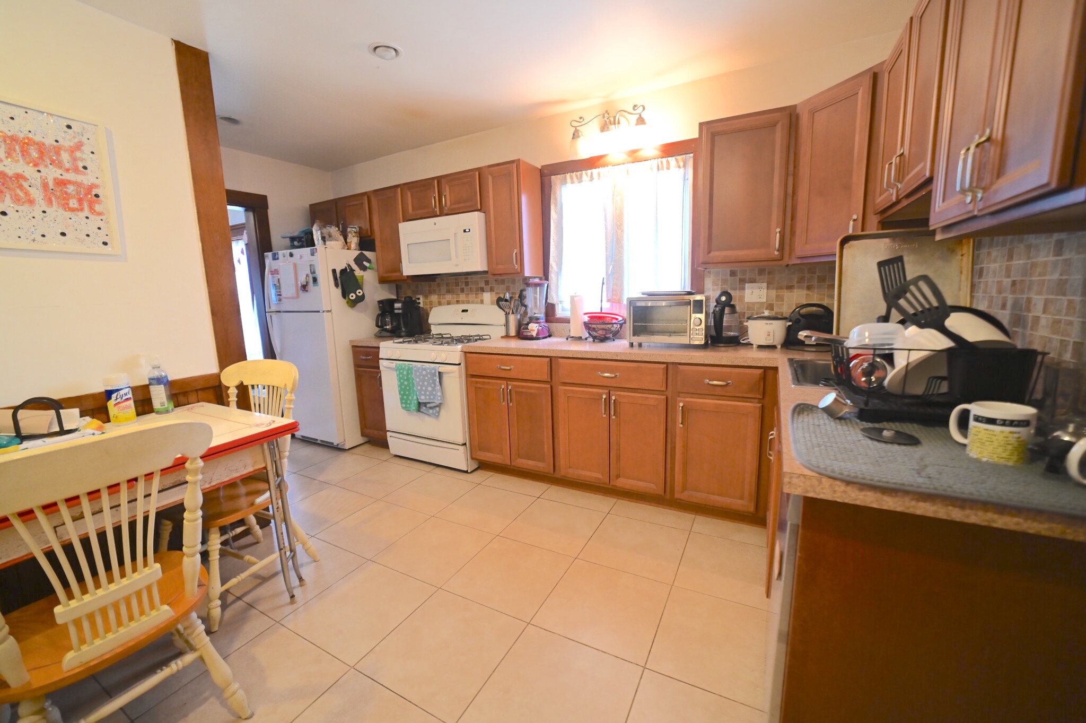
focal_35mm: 14
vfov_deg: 81.1
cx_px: 543
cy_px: 362
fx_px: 422
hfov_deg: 104.3
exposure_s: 1/125
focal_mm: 14
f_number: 2.8
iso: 2000
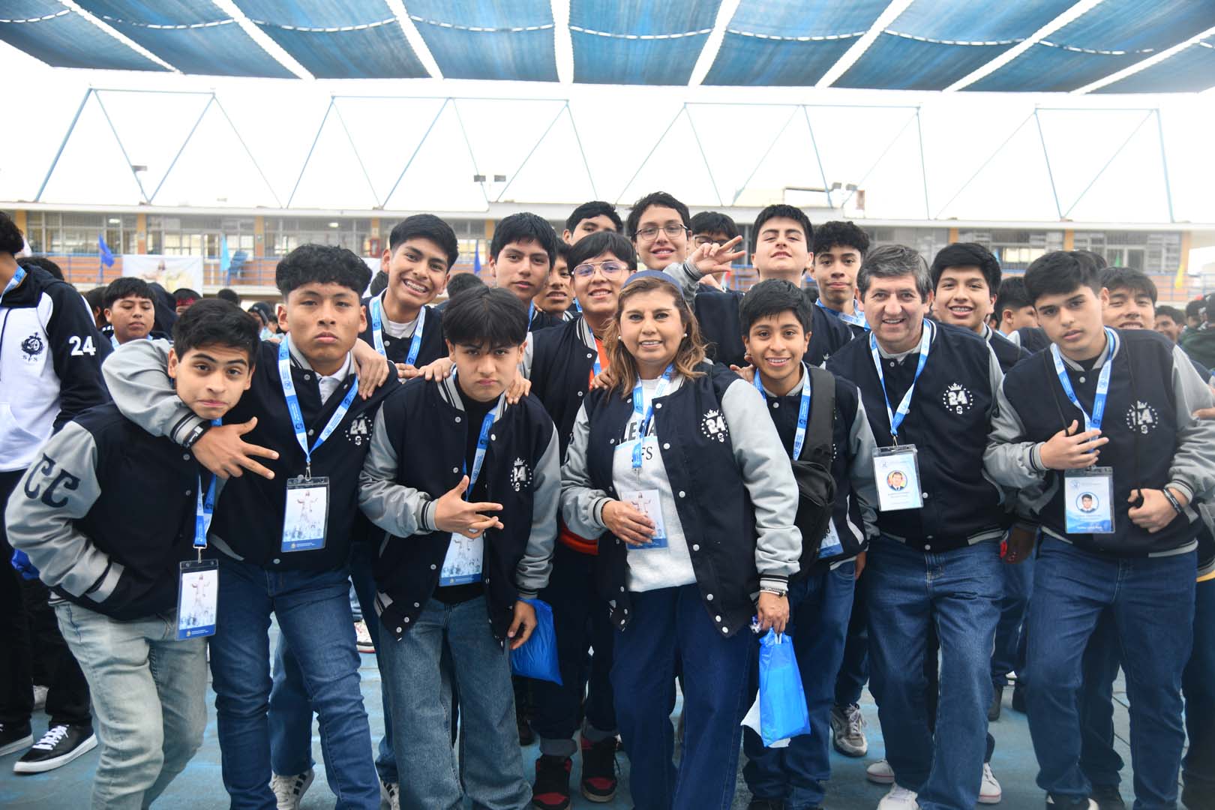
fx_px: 1181
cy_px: 405
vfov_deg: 37.9
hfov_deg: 54.4
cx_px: 608
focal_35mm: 35
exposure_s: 1/200
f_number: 4
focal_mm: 35
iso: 250
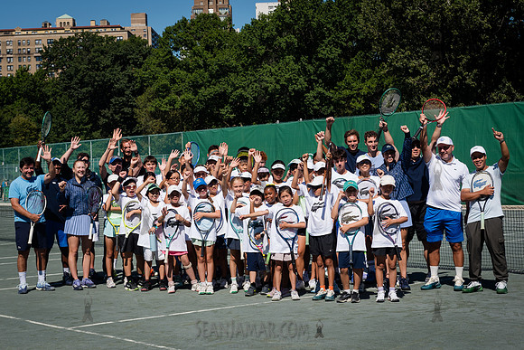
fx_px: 1087
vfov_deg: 18.3
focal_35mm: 75
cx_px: 253
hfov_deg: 27.1
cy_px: 163
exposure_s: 1/640
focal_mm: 66
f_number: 8
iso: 200
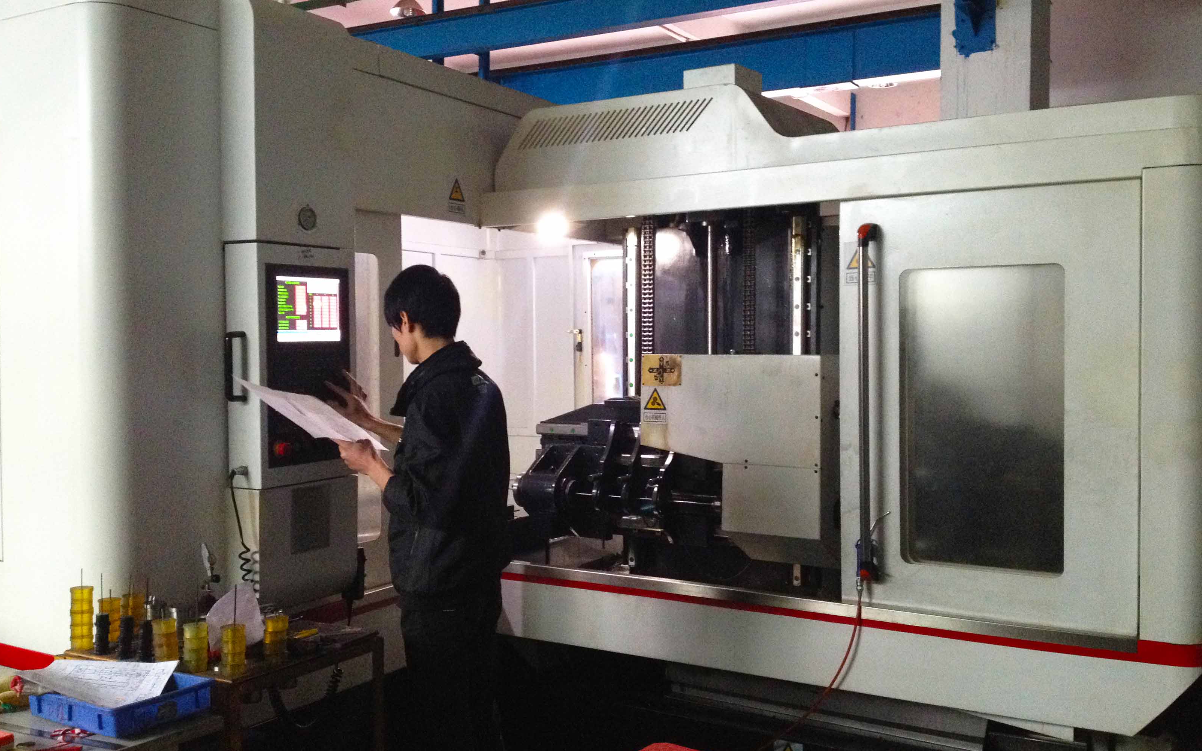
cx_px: 611
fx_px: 1245
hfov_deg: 51.5
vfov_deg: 33.6
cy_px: 383
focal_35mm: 38
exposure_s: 1/17
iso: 400
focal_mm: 4.28
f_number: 2.4
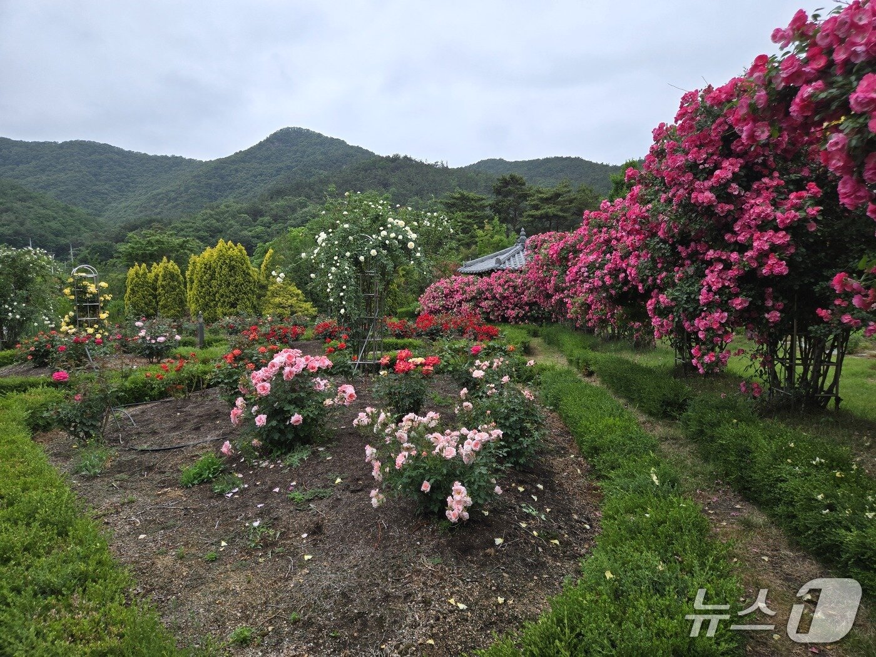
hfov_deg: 73.9
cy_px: 328
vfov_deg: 58.9
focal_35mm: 23
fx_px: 582
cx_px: 438
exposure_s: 1/508
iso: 80
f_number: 1.8
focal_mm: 5.4
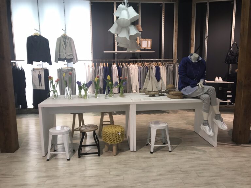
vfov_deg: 49.7
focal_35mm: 28
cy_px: 94
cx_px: 126
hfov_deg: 63.4
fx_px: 203
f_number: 1.8
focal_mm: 3.99
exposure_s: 1/33
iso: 25
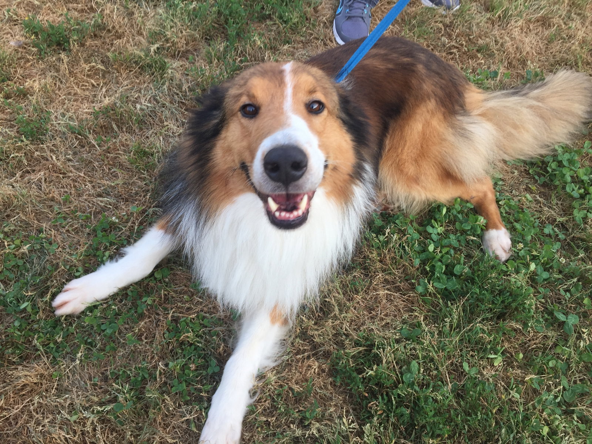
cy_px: 222
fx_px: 496
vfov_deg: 48.2
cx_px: 296
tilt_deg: -57.8
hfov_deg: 61.7
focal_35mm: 29
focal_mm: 4.15
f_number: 2.2
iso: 32
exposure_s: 1/144
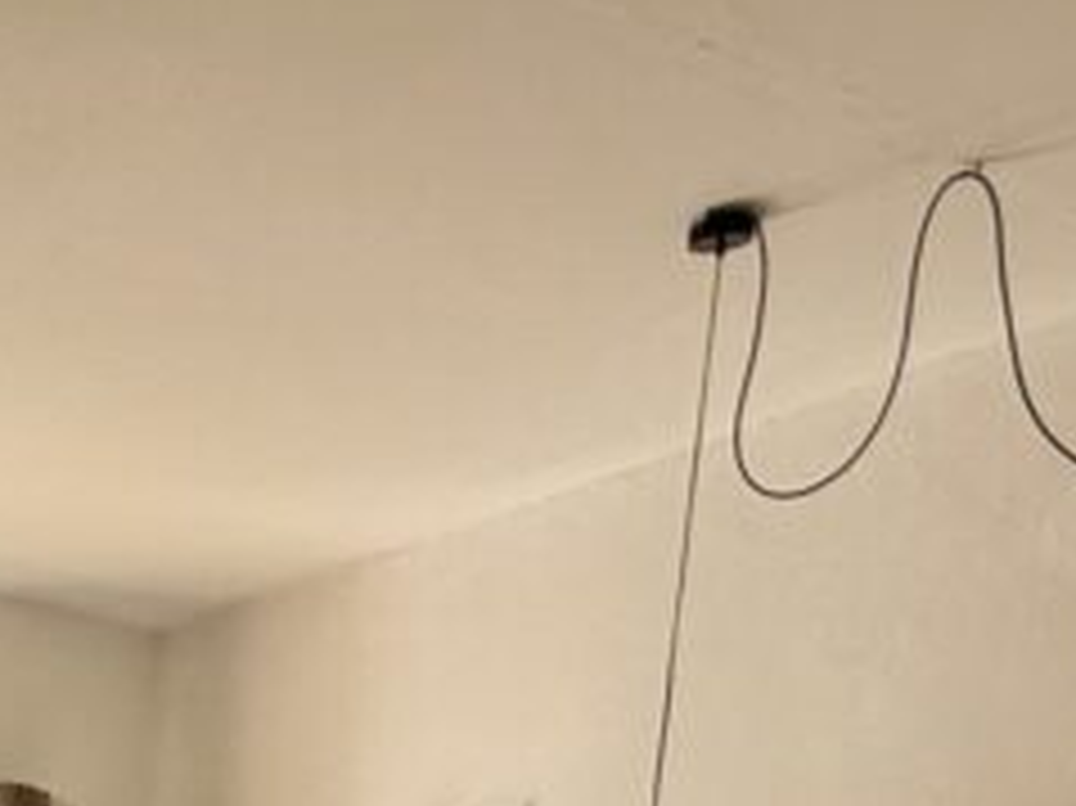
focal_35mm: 60
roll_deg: -3.3
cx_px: -23
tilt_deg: -10.5
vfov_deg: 18.7
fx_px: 1864
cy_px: 1468
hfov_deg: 29.8
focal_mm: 2.22
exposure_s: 1/461
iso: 64
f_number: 2.2
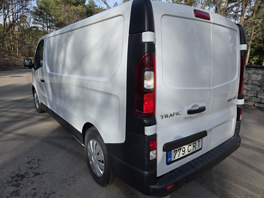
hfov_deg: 73.9
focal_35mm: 23
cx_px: 132
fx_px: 175
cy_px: 99
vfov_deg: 58.9
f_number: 1.8
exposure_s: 1/2921
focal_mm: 5.4
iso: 80
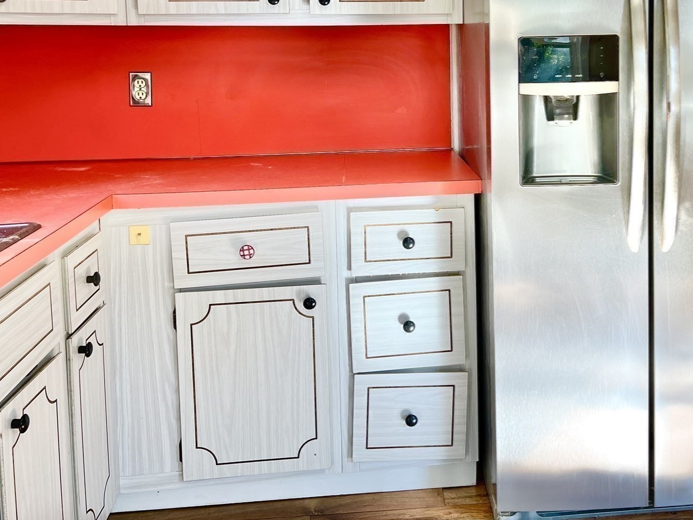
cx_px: 463
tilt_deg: -5.8
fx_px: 821
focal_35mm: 41
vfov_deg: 34.2
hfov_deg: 45.1
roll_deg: +1.1
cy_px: 112
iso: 50
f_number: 1.5
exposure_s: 1/120
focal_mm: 5.7
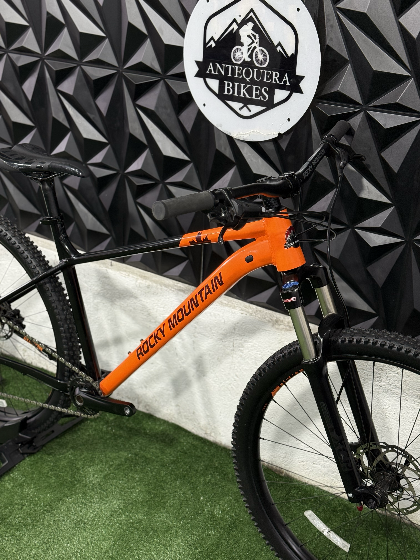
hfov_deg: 30.3
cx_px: 210
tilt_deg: -23.9
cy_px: 280
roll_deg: -2.6
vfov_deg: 39.7
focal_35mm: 48
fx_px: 777
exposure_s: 1/60
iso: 100
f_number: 1.78
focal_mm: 6.76
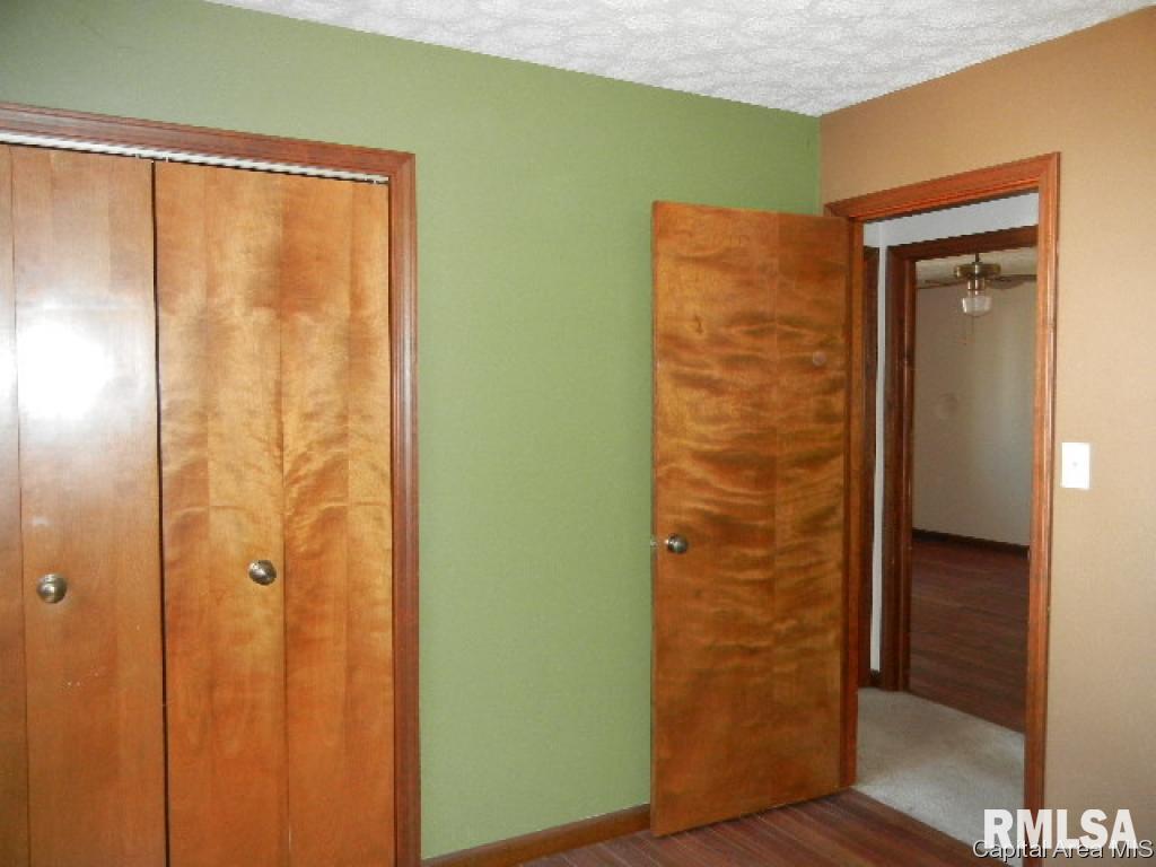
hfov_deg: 60.0
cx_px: 578
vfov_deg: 46.8
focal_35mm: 30
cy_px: 434
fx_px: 1002
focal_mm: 5.4
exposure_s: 1/30
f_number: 3.5
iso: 651
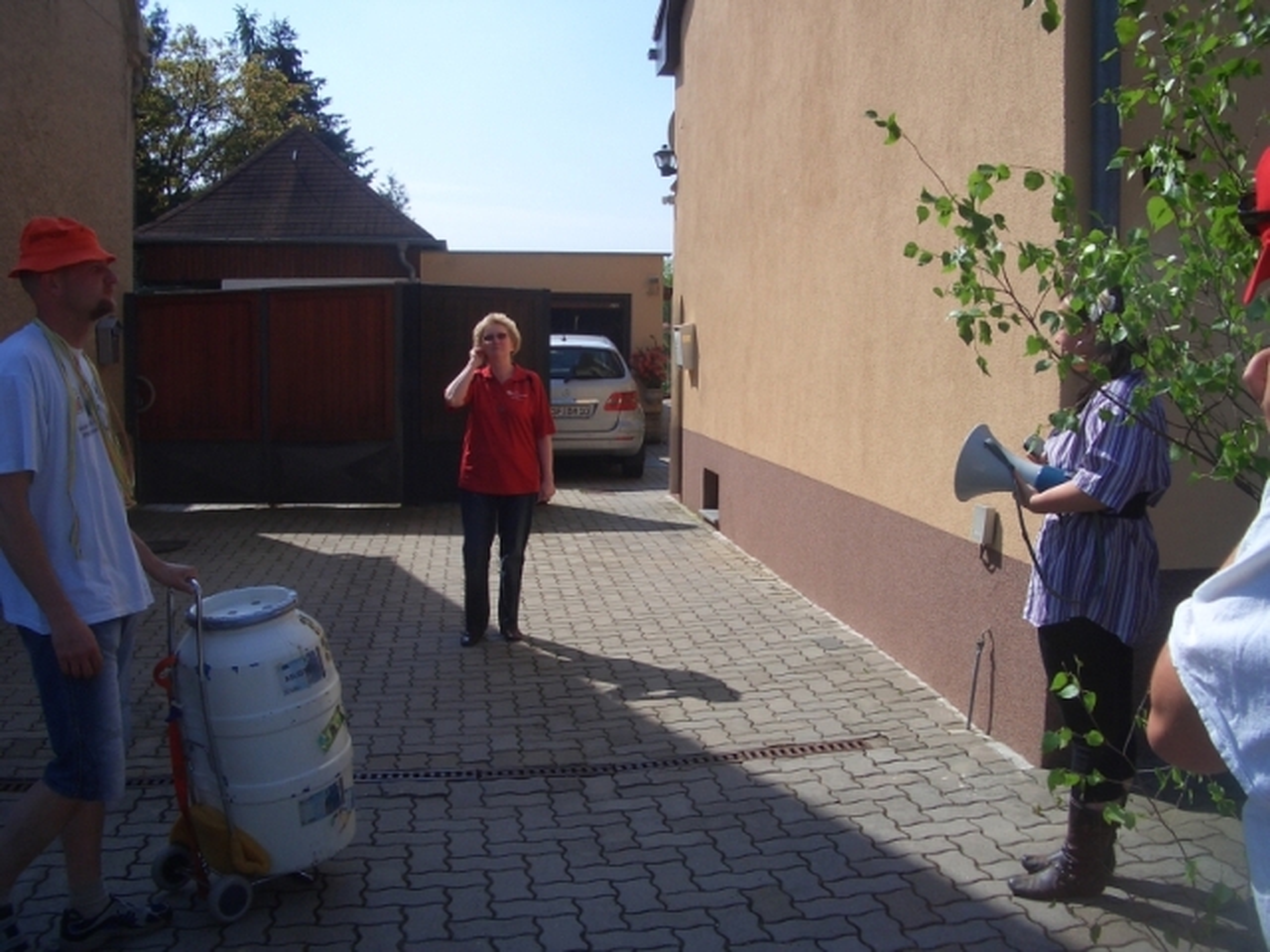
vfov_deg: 40.7
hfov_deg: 52.6
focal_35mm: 35
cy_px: 476
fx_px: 1284
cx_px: 635
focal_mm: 5.8
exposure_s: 1/640
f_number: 4.3
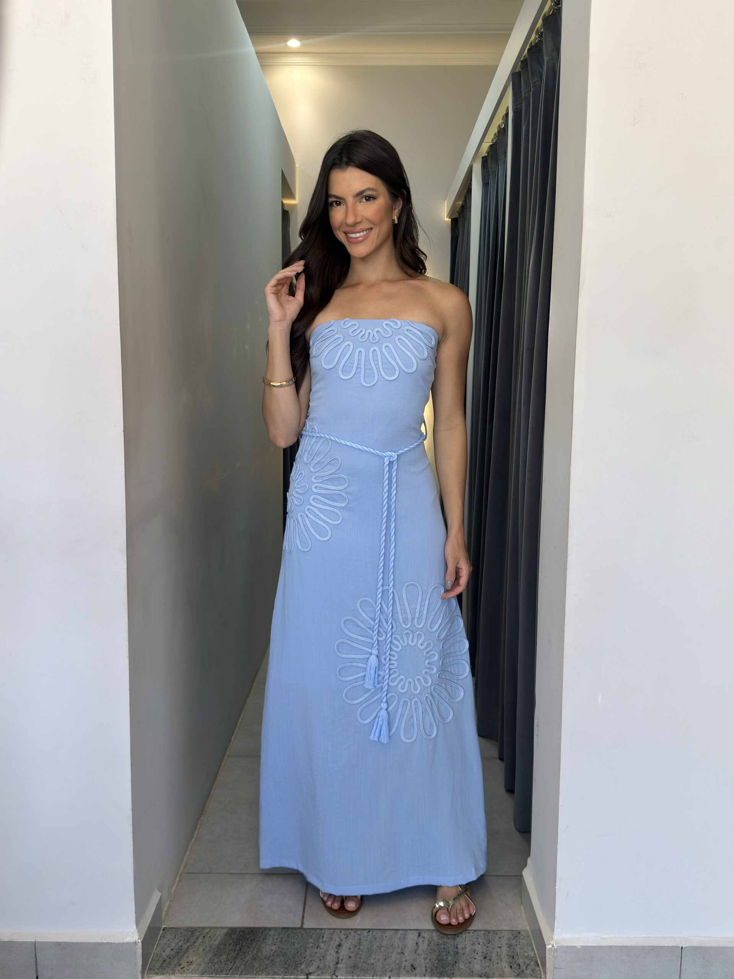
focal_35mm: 30
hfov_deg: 46.8
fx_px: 848
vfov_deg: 60.0
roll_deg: -0.9
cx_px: 367
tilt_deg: -8.2
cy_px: 490
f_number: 1.78
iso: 50
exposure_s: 1/60
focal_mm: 6.76
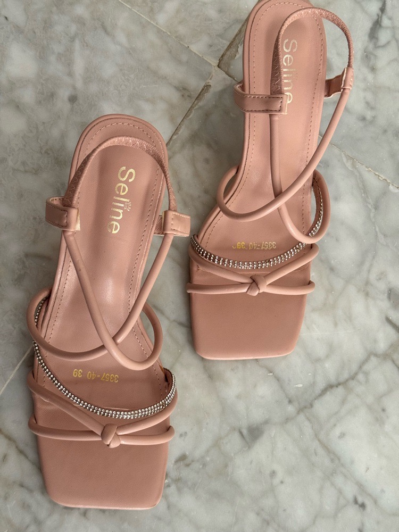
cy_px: 266
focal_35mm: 48
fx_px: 738
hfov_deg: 30.3
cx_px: 200
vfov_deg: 39.7
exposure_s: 1/60
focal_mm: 6.76
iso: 250
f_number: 1.78
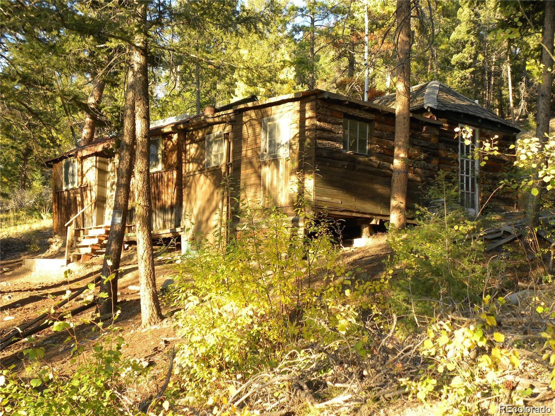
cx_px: 278
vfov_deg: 31.5
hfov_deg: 41.2
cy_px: 208
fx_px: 738
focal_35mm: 46
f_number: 3.2
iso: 64
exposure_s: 1/72
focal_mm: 8.2
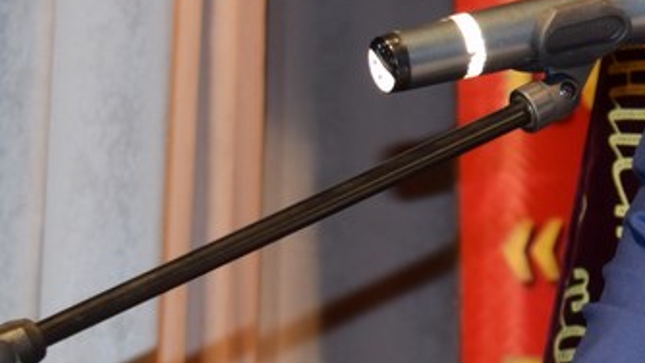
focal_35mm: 265
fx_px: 4526
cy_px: 78
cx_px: 973
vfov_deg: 4.6
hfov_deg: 8.0
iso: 800
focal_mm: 55
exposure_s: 1/60
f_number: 5.6
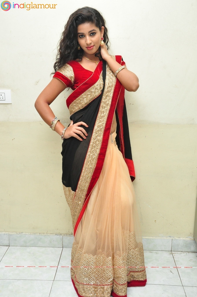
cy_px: 148
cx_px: 98
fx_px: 321
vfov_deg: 49.6
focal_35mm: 39
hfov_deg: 34.1
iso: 1600
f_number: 7.1
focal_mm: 26
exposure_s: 1/125
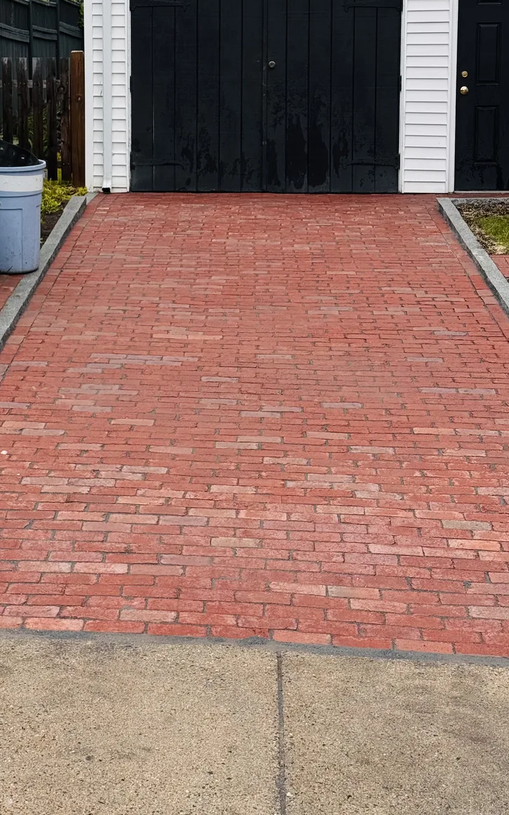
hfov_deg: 18.6
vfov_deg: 29.2
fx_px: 1553
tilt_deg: -6.4
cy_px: 277
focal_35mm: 70
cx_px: 213
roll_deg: -0.3
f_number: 1.78
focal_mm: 6.76
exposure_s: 1/1869
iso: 64
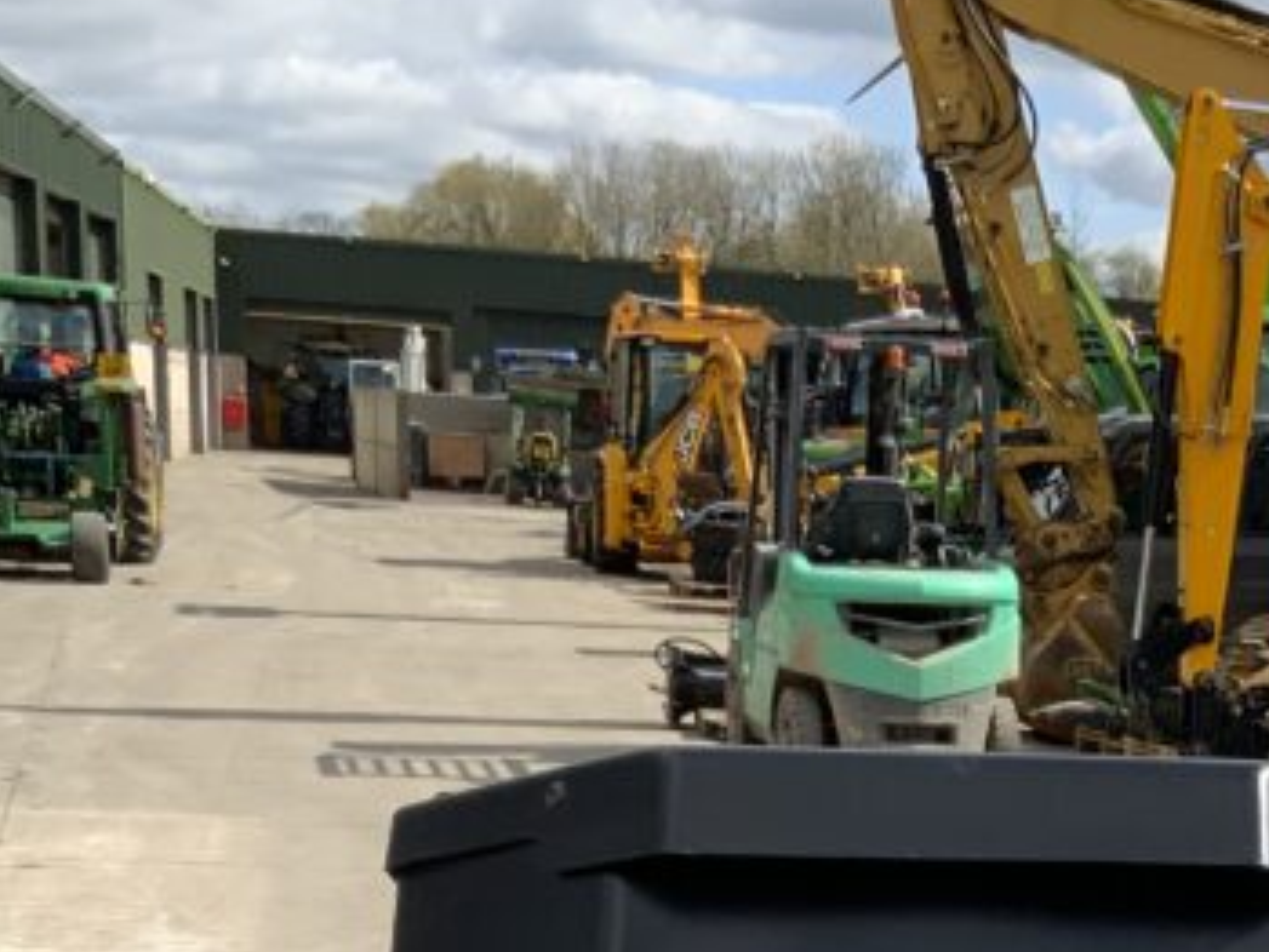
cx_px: 1156
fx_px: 3117
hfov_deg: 22.4
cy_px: 1366
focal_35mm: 85
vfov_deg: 16.1
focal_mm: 3
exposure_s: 1/1675
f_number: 1.8
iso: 16
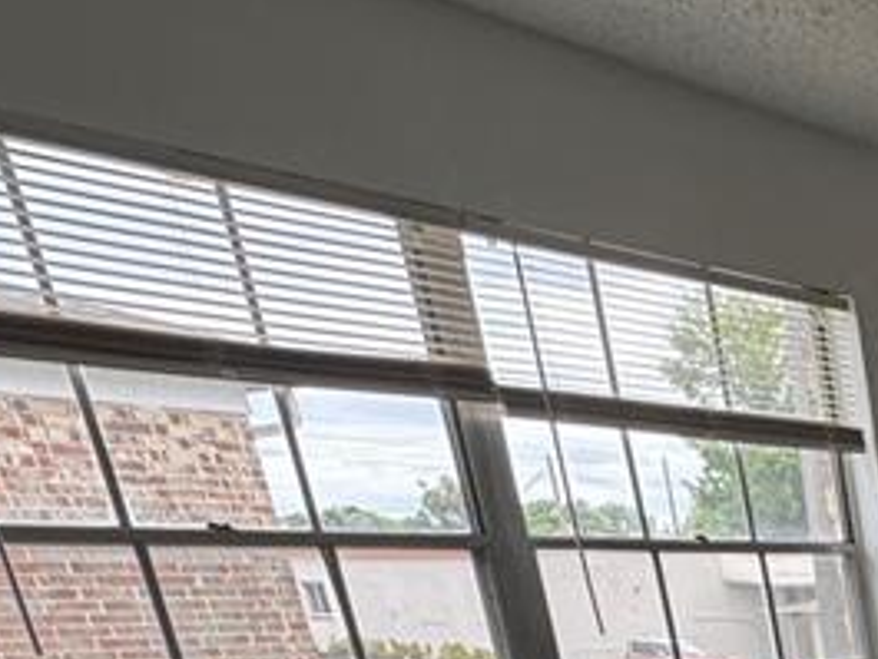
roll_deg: -0.2
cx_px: 1438
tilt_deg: -21.1
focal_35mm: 54
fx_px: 1370
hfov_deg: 24.2
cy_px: 1129
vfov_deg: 20.6
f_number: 2.2
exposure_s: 1/157
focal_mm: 2.22
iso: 40
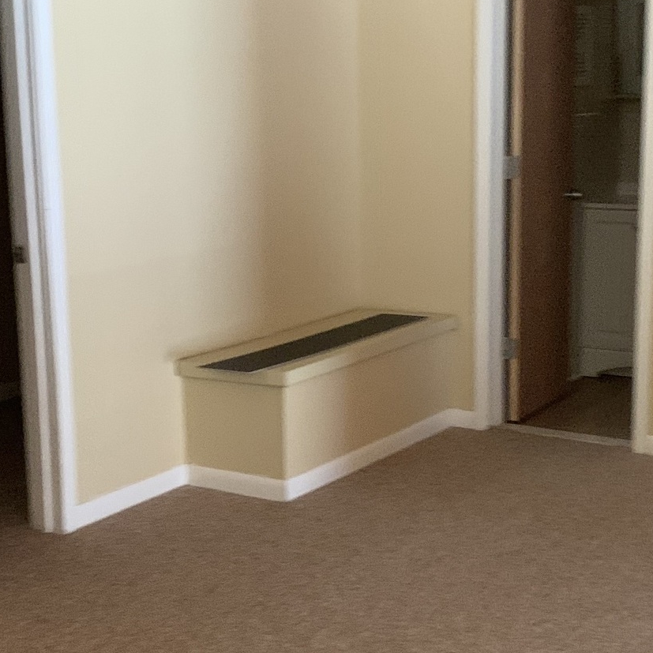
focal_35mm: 64
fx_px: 1366
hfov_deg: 26.9
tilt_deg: -10.6
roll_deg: +0.7
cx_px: 357
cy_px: 367
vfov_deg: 26.9
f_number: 1.8
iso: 500
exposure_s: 1/30
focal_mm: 4.25
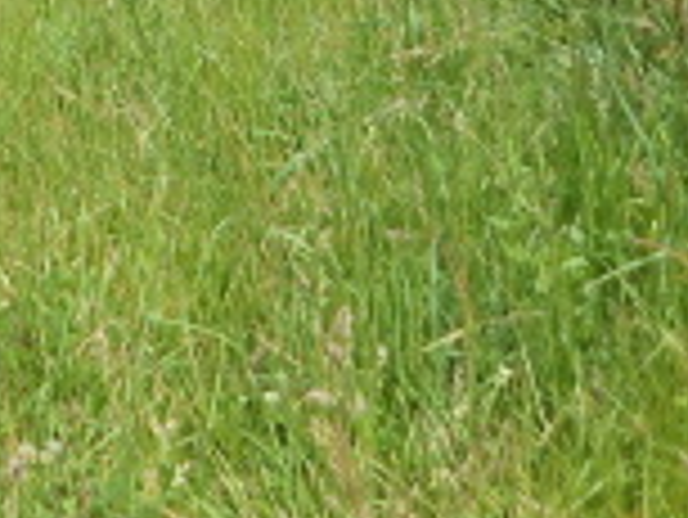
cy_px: -541
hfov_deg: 18.3
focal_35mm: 96
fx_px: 1910
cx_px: -326
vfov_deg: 13.2
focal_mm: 4
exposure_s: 1/400
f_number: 6
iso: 125
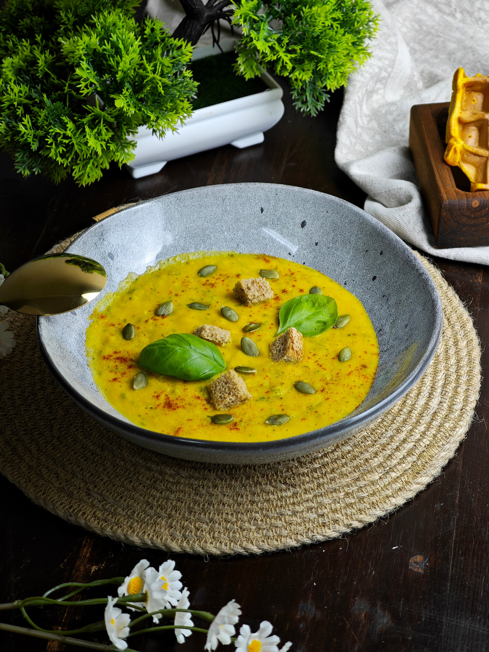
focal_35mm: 75
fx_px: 1413
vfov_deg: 26.0
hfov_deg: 19.6
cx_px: 244
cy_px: 326
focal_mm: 12.28
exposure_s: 1/100
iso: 100
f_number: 1.8
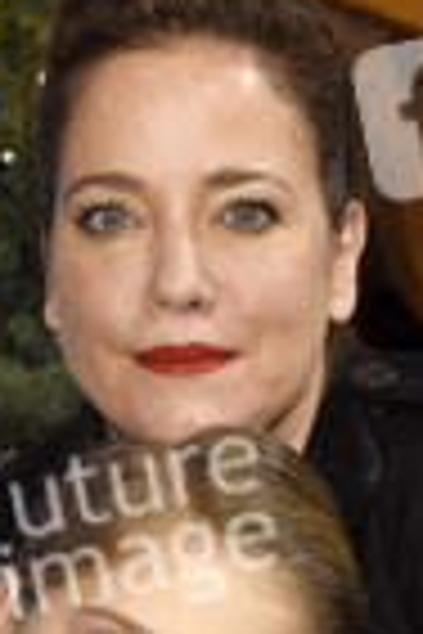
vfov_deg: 14.6
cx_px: 176
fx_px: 2397
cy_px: 769
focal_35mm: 136
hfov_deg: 10.1
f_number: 5.6
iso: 800
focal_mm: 48
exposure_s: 1/125
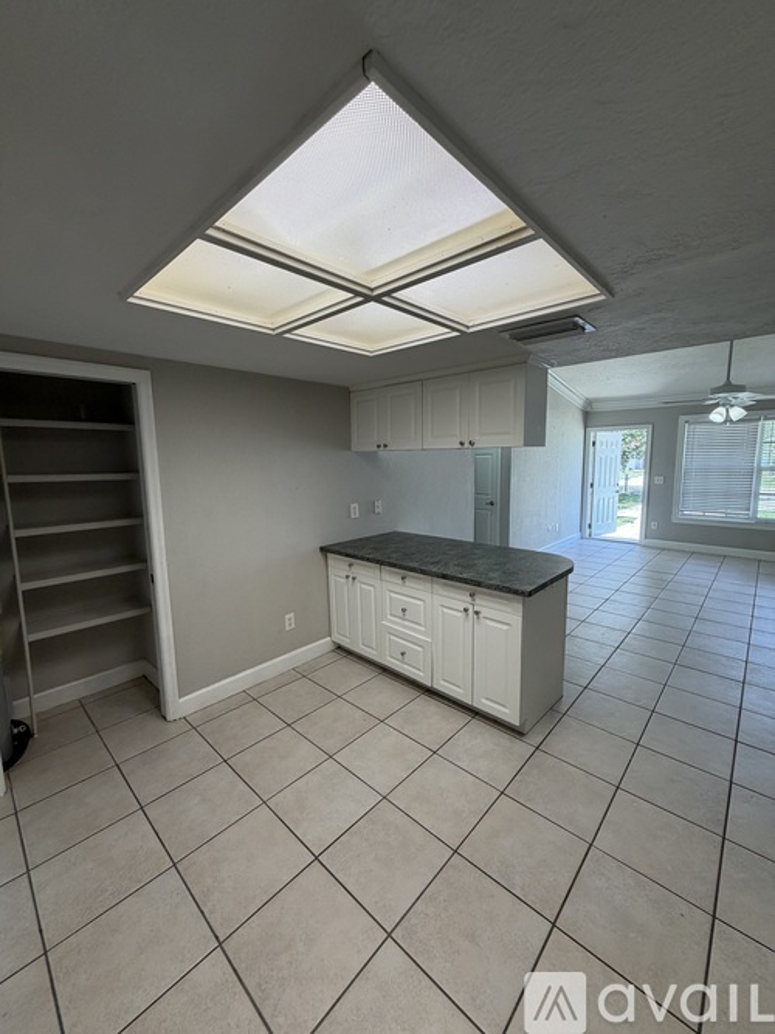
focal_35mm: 14
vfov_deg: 102.1
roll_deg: +0.8
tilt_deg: -6.7
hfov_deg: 85.7
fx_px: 418
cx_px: 388
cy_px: 517
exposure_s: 1/120
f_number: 2.2
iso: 100
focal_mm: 2.22
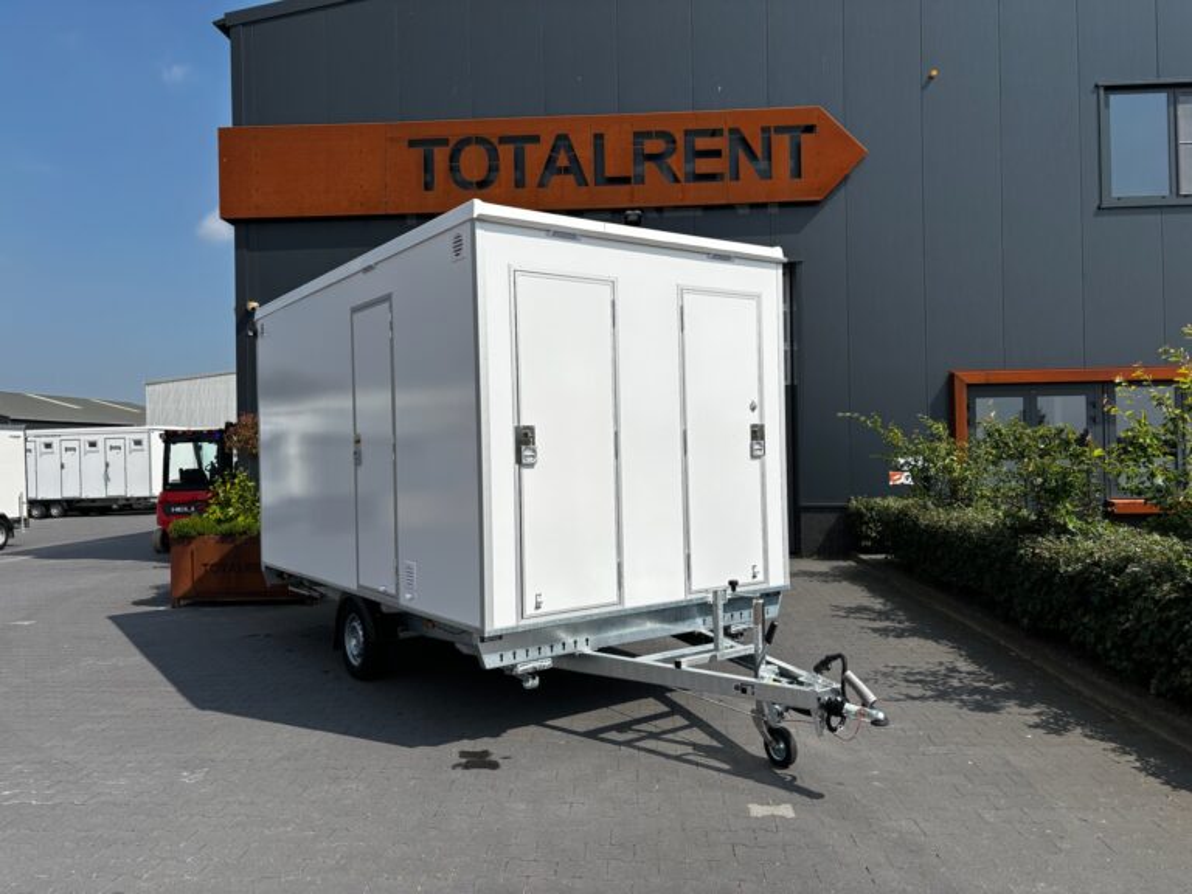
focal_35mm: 26
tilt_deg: -0.6
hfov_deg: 67.3
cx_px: 596
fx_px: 895
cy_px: 447
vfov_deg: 53.1
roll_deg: +1.1
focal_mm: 5.96
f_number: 1.6
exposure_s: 1/6711
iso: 50
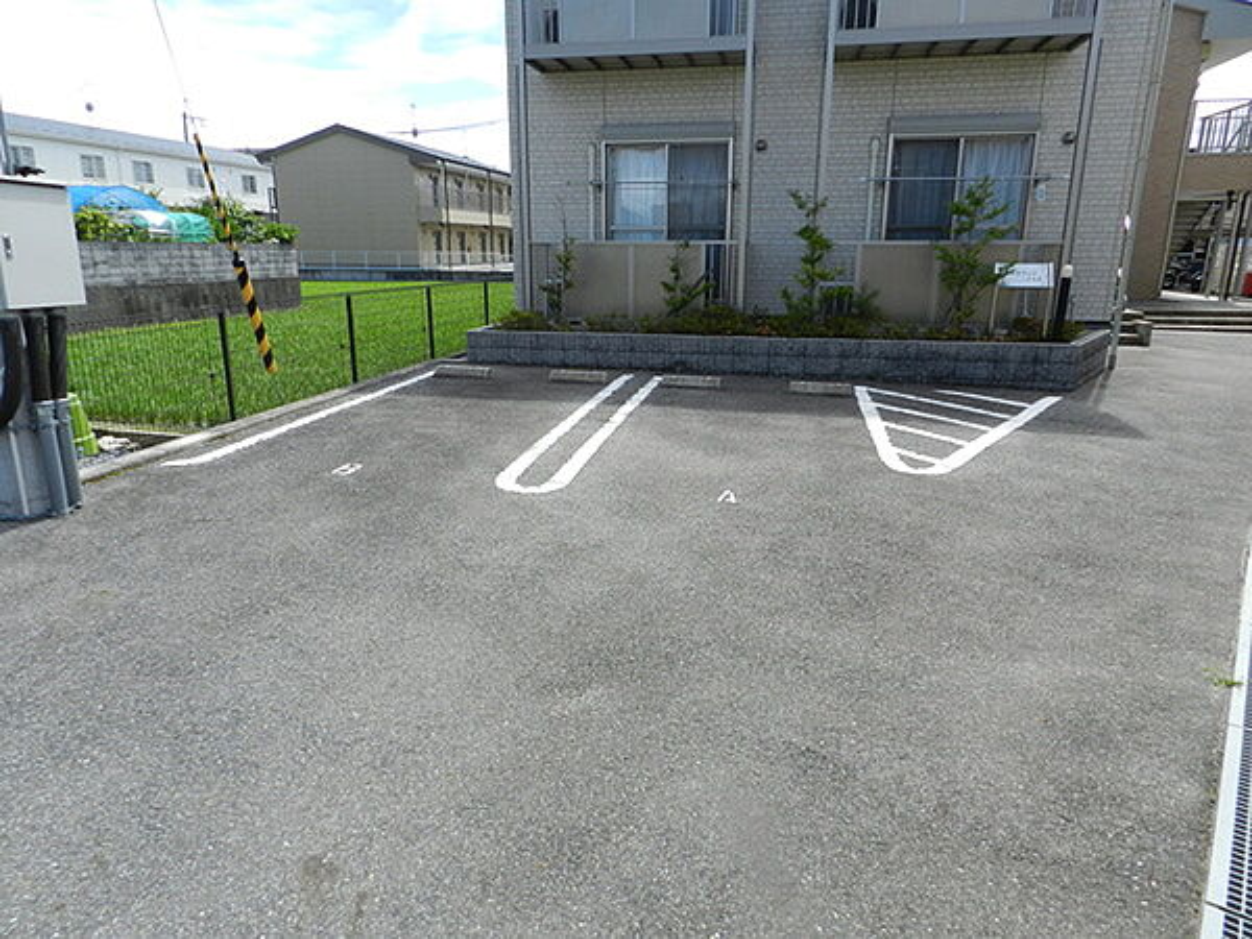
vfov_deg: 58.9
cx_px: 626
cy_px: 470
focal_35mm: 23
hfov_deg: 73.9
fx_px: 832
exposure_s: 1/800
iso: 160
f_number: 4
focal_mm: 4
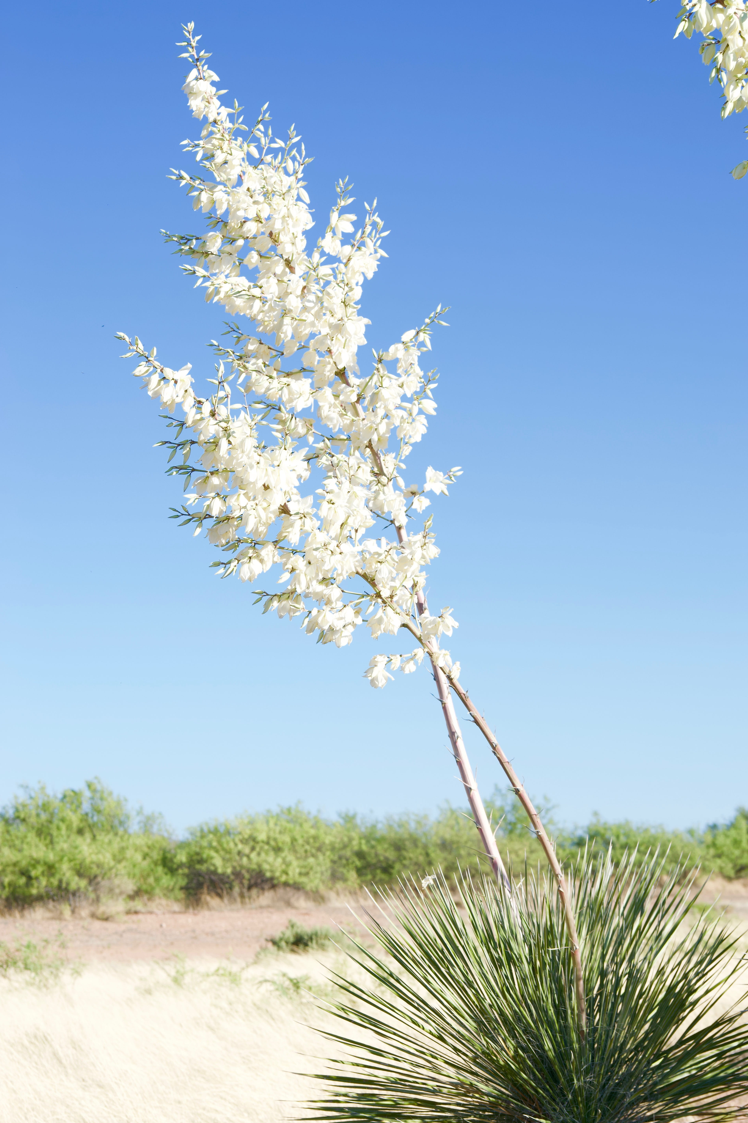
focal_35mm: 104
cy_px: 582
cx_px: 389
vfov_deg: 19.6
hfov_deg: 13.2
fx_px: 3241
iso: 200
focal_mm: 66
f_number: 8
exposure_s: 1/320
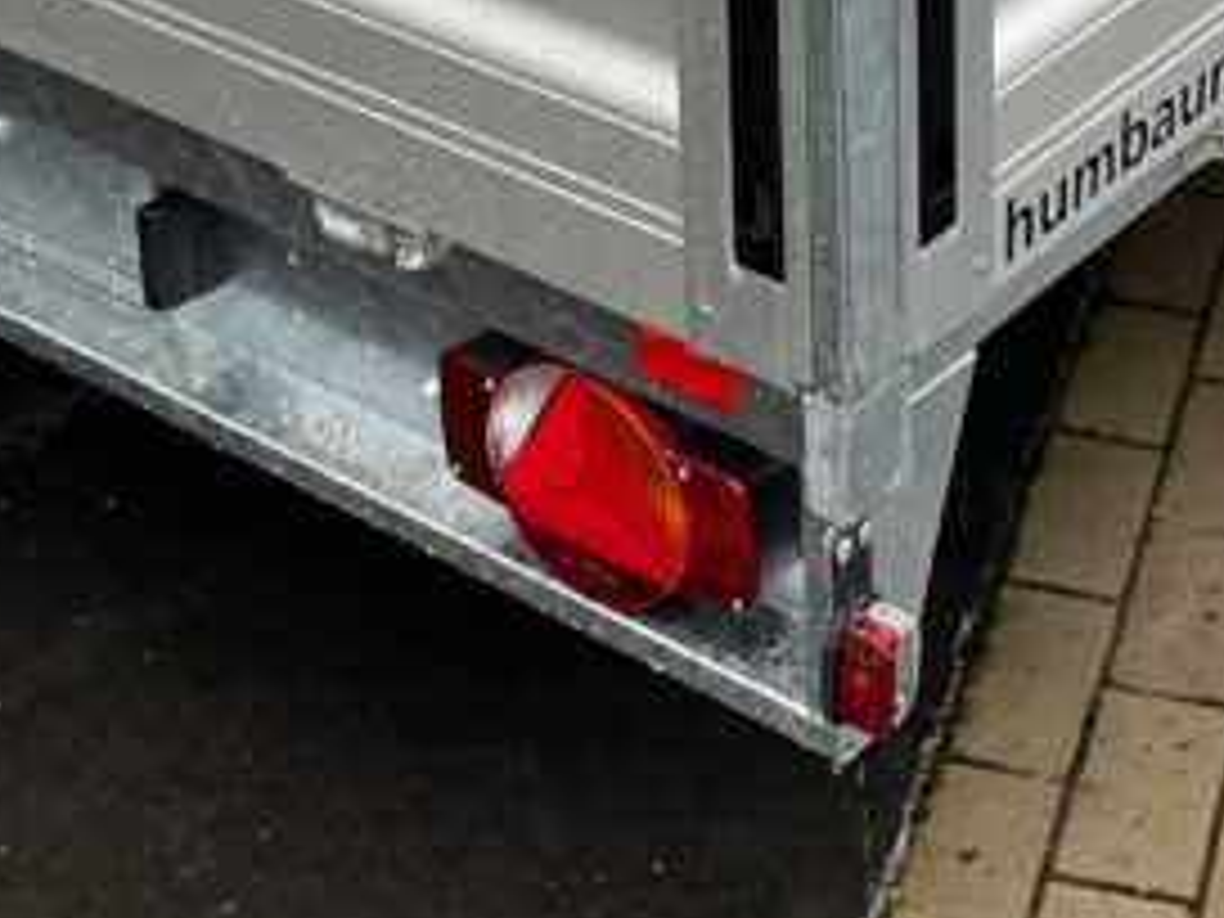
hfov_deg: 19.9
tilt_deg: -23.3
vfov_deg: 14.4
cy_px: -306
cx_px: 864
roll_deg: -0.5
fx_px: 3465
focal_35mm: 98
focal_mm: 4.2
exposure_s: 1/121
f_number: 1.6
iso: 100
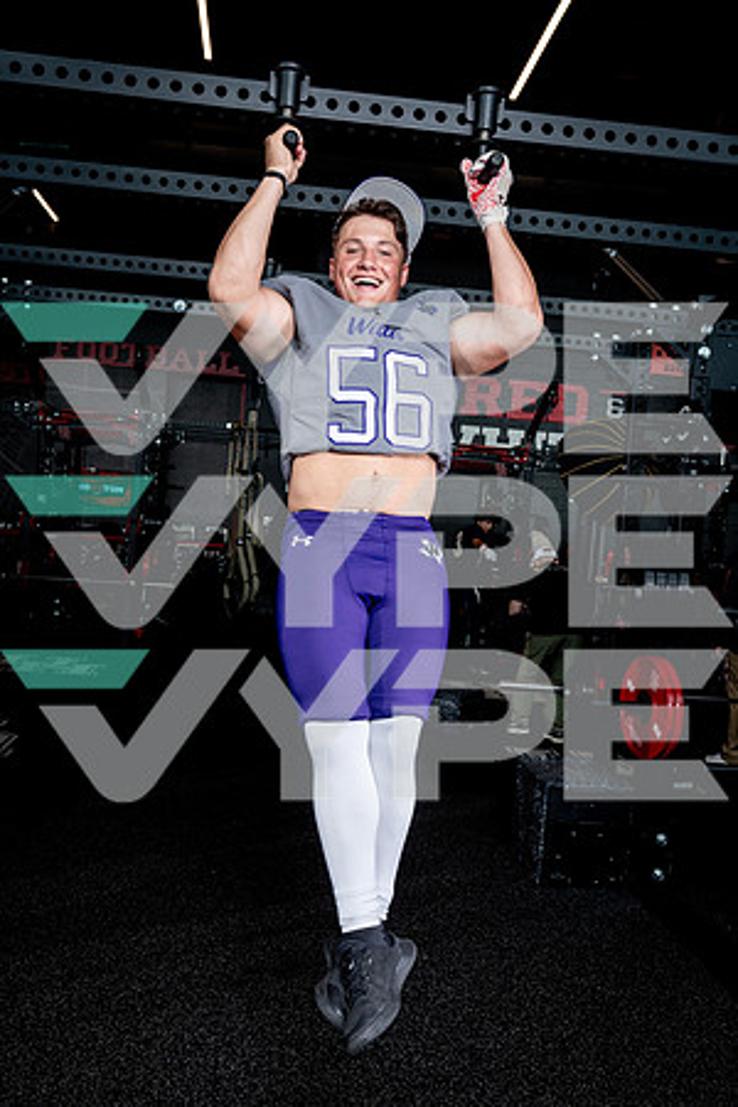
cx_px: 369
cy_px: 554
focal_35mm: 33
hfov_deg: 40.0
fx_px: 1015
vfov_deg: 57.2
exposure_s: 1/250
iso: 640
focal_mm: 33
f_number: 8
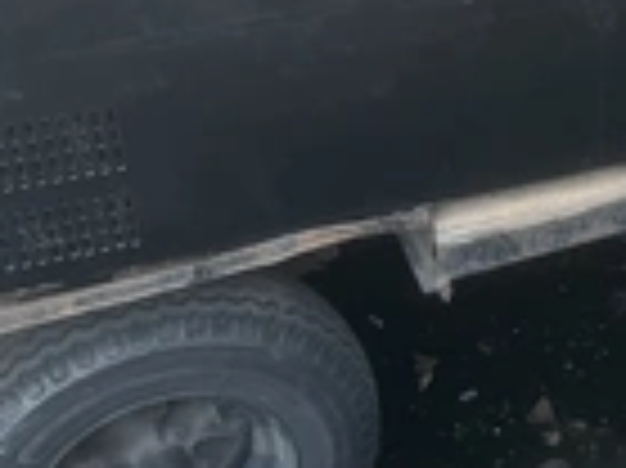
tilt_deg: -26.7
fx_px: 1355
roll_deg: -4.1
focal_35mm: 75
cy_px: -18
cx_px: 671
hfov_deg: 24.4
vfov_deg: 19.0
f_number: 1.6
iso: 125
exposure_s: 1/61
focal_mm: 5.1
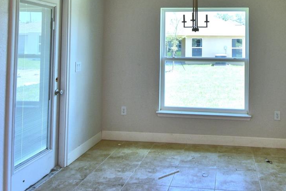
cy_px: 35
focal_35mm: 33
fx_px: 262
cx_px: 198
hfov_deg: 55.6
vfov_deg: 38.3
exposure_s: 1/125
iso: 220
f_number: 4.5
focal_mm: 10
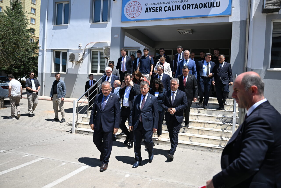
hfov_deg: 61.9
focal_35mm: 30
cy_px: 94
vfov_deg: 43.6
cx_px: 140
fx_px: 234
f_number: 2.8
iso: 250
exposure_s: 1/4000
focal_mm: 30
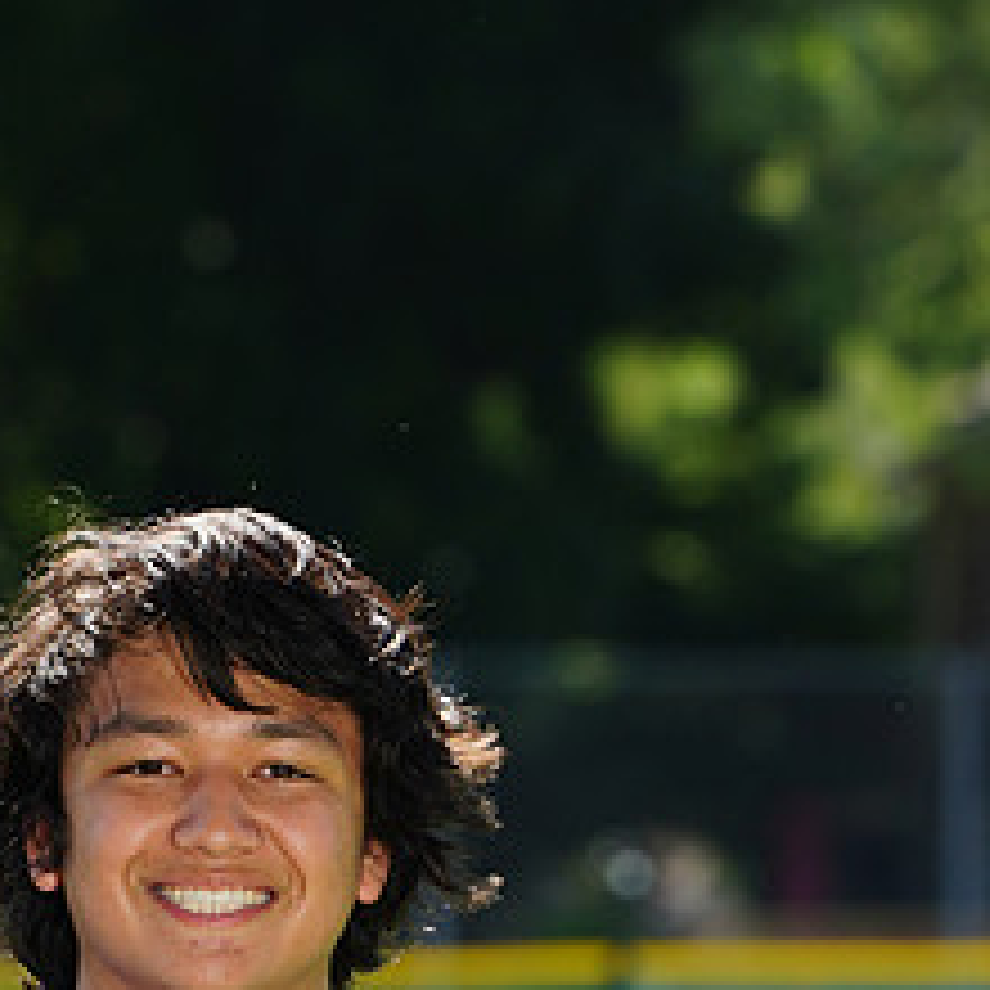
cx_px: 166
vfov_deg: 2.7
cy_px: 1292
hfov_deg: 2.7
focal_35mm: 639
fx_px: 20676
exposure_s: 1/200
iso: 200
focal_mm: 285
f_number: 11
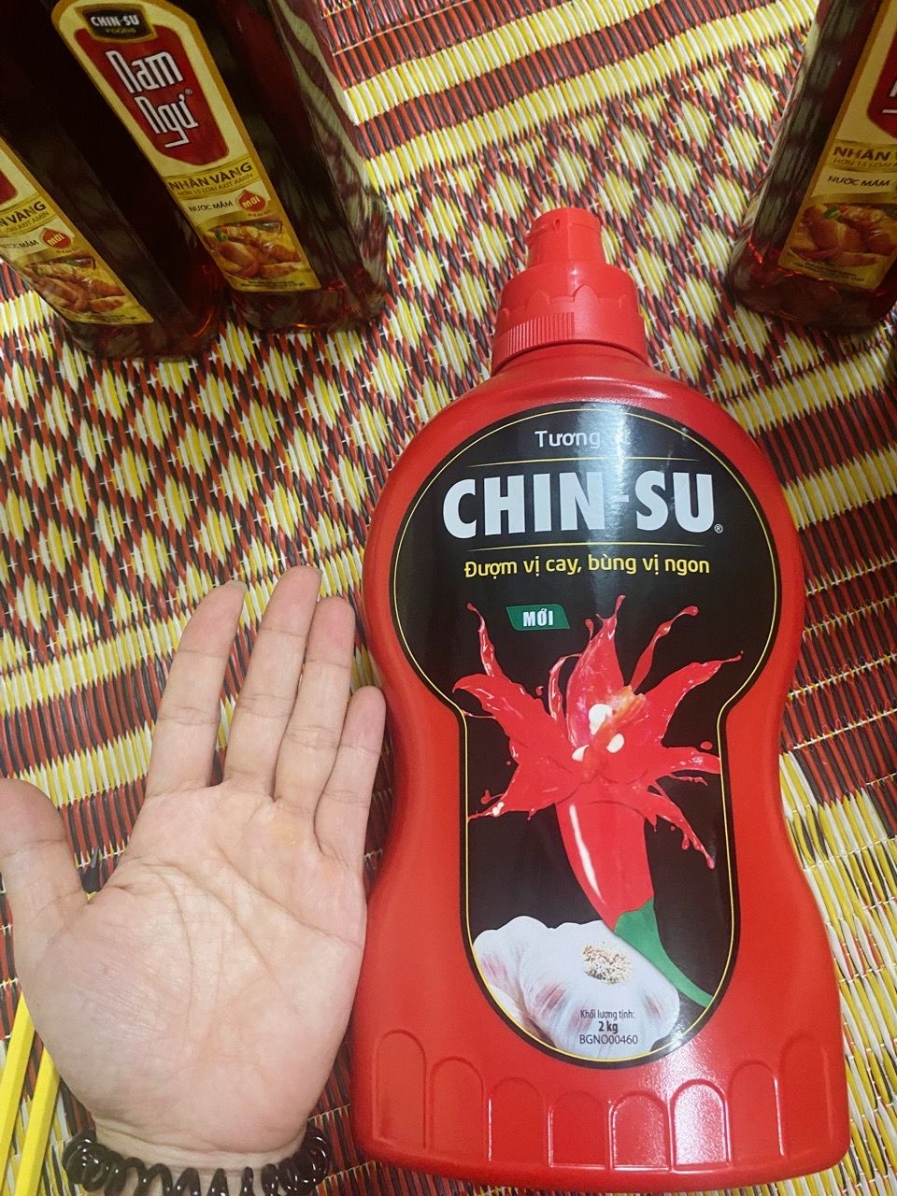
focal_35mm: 26
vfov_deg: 67.3
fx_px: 898
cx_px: 448
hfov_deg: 53.1
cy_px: 598
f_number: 1.8
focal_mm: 4.25
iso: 500
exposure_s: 1/33
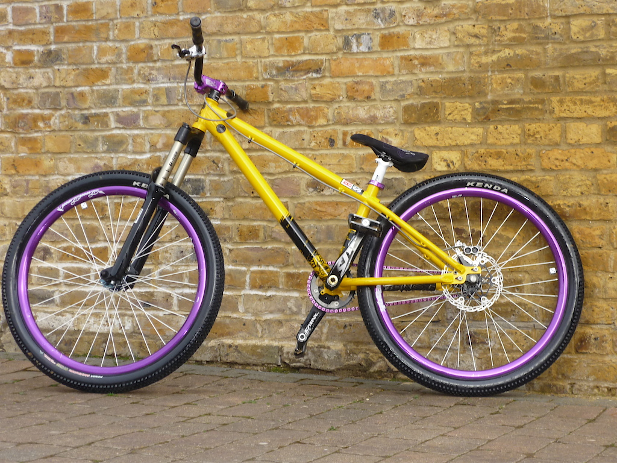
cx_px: 308
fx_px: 1337
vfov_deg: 19.6
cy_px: 232
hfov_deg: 26.0
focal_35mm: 75
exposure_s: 1/50
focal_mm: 12.3
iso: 125
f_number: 4.1
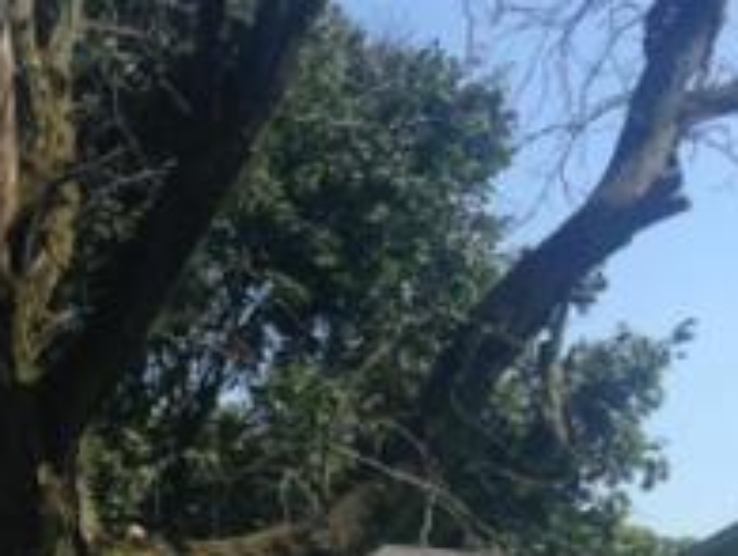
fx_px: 2307
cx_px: -399
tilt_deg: +1.6
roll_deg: +0.5
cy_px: 666
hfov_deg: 16.4
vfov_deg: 13.4
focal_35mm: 108
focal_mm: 4.12
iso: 50
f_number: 2.4
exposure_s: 1/1261
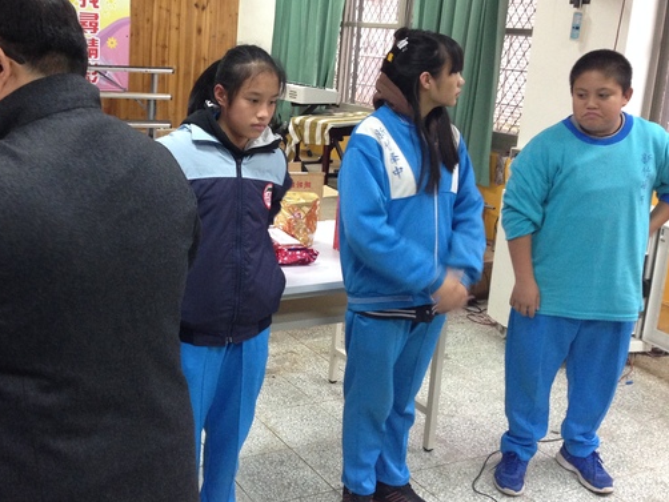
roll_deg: -2.4
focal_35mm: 46
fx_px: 889
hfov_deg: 40.5
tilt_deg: -11.7
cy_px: 214
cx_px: 204
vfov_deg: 31.5
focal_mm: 4.12
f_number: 2.4
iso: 200
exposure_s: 1/20
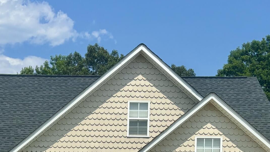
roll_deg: -1.2
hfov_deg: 26.5
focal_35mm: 79
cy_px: 247
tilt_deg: -0.3
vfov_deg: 14.0
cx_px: 68
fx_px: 566
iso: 50
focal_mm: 5.96
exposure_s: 1/5618
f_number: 1.6
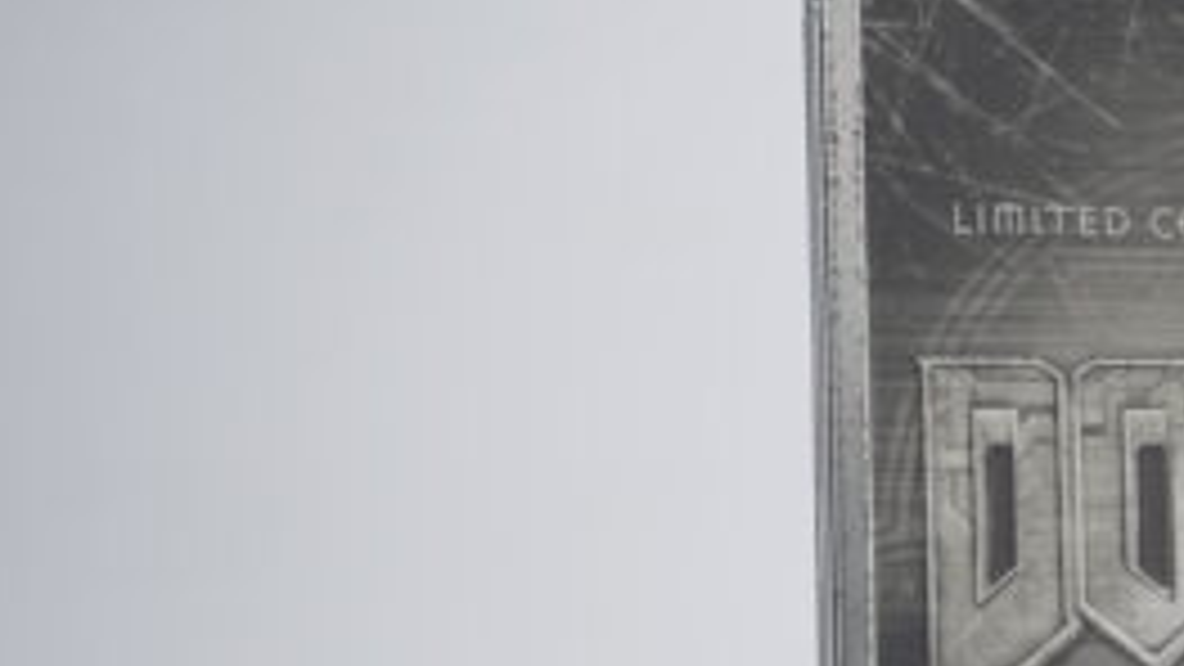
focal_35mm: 79
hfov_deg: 25.0
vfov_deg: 15.2
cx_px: 1288
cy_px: 531
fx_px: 2480
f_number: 5
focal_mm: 33
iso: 100
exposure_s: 1/5
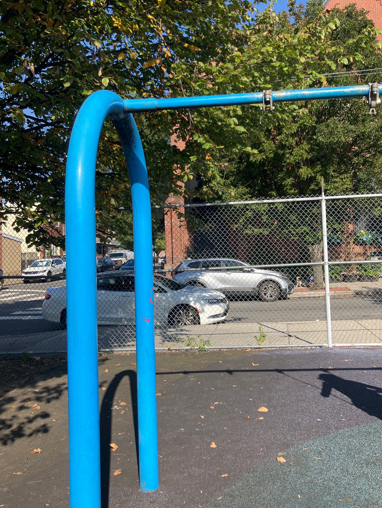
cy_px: 232
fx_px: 471
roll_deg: +1.3
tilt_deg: +3.8
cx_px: 199
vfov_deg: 56.7
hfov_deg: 44.2
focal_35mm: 32
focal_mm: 3.99
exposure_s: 1/1130
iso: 32
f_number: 1.8
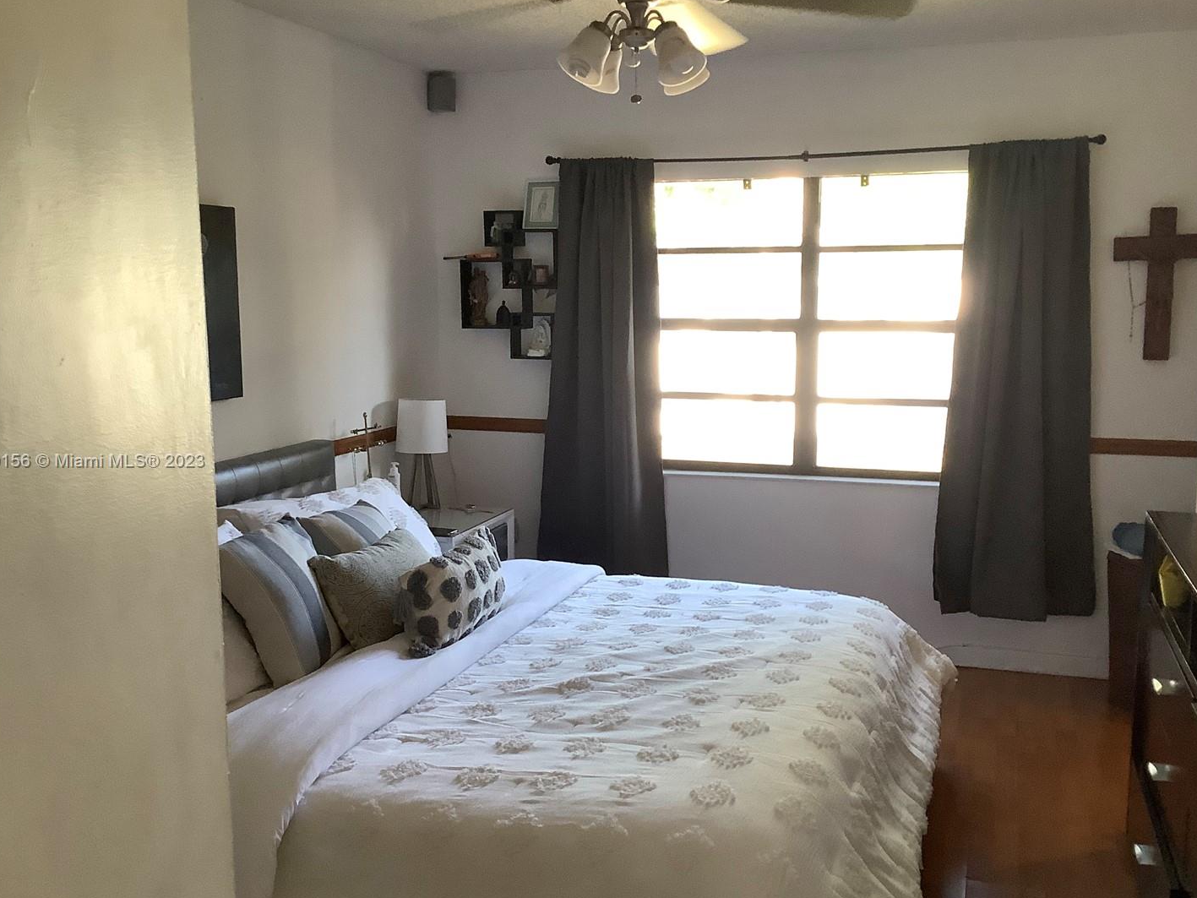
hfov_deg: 52.6
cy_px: 462
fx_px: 1210
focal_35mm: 35
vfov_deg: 40.7
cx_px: 610
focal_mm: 3.3
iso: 160
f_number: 2.4
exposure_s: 1/60
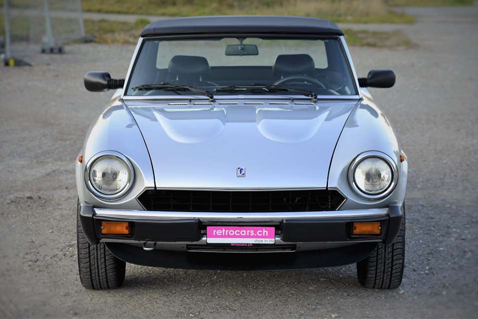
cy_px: 160
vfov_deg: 12.2
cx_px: 239
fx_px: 1487
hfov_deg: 18.3
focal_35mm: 112
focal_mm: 112
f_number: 5.6
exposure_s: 1/125
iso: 220
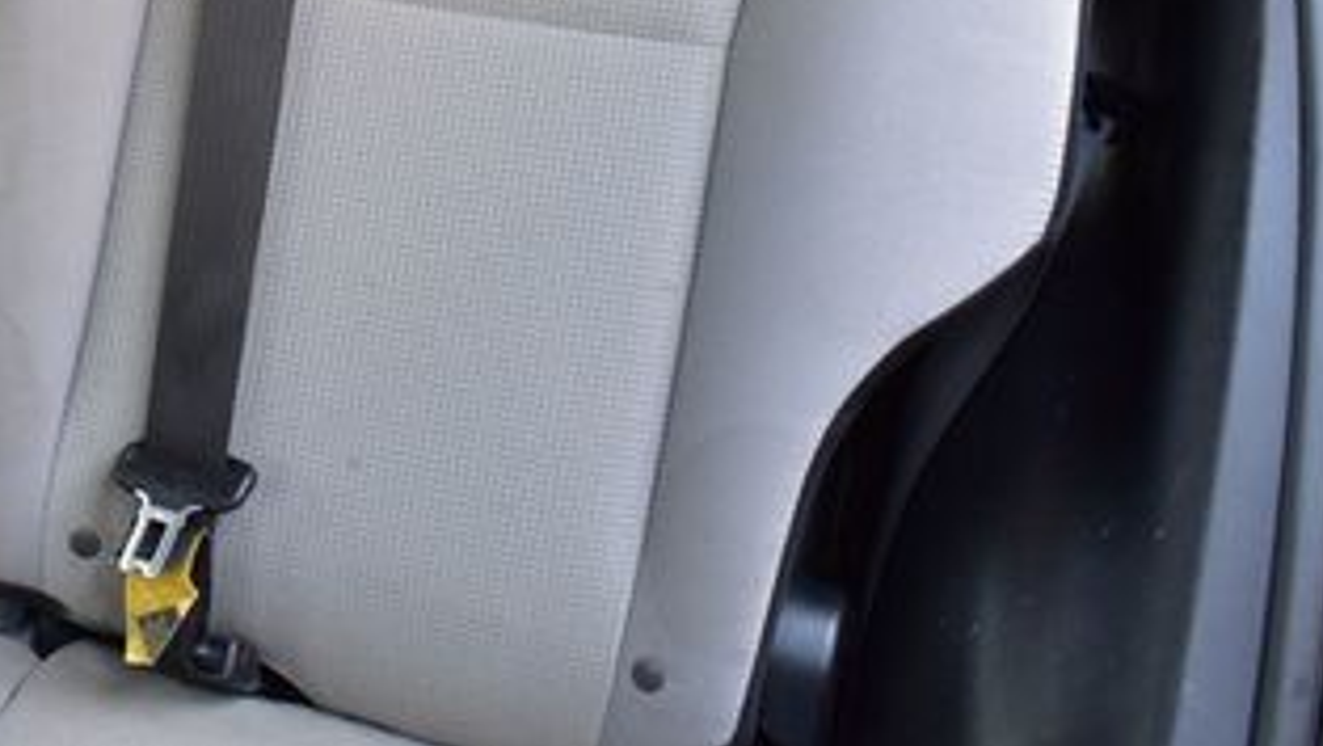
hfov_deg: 31.5
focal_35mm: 64
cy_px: -143
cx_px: 164
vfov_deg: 17.9
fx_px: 2246
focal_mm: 20
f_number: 7.1
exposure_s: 1/25
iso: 400
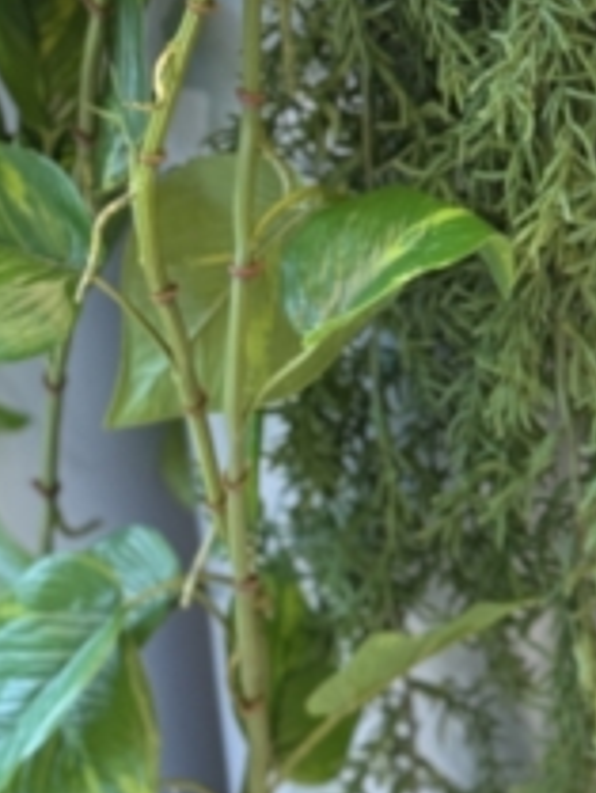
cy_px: -526
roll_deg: +3.0
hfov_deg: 9.2
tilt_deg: -28.7
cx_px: 389
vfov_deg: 11.5
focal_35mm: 162
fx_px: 3715
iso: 200
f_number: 1.78
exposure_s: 1/120
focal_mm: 6.76
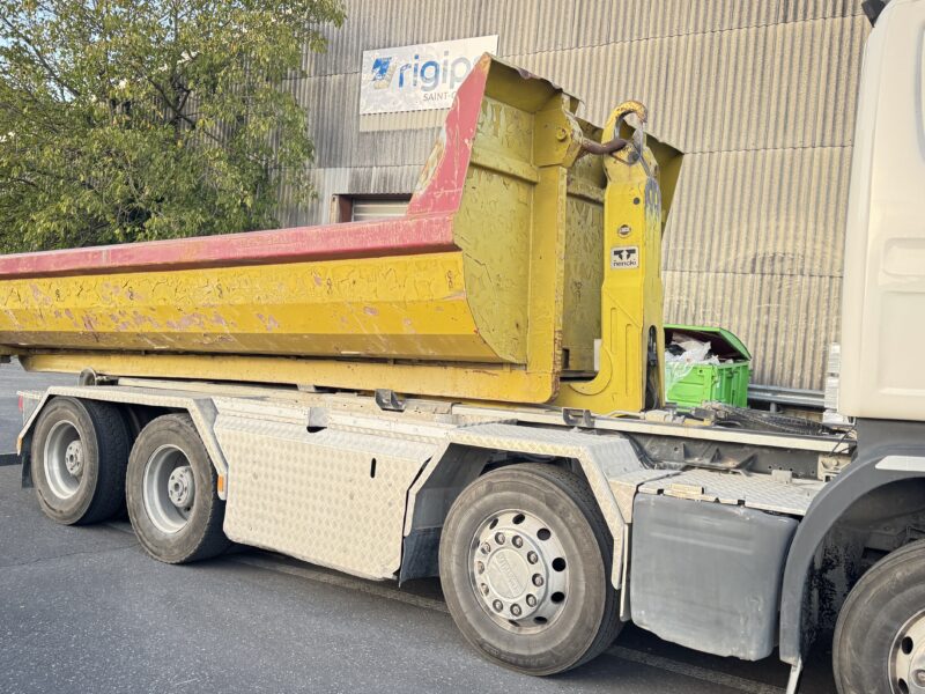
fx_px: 641
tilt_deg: +3.1
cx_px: 462
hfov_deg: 71.6
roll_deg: -5.5
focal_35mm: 24
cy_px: 347
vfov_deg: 56.8
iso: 200
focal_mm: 6.76
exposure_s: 1/121
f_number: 1.78
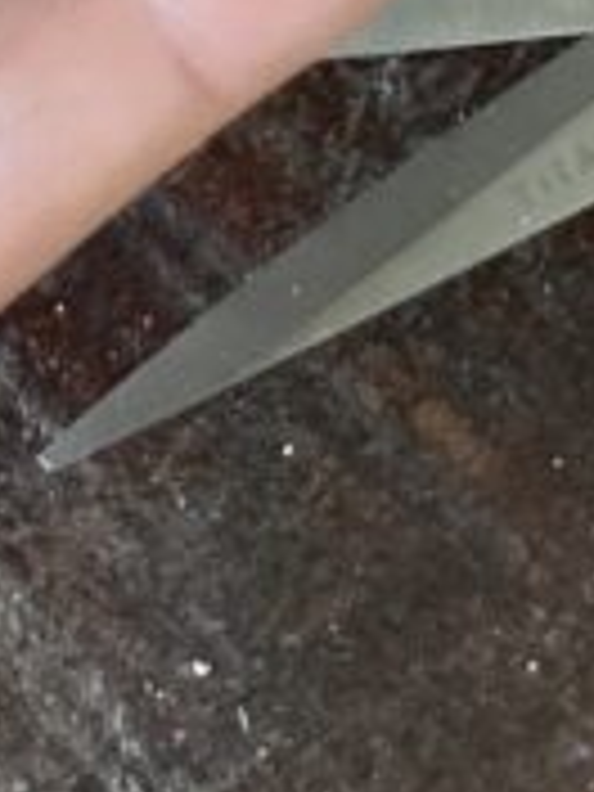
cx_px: 184
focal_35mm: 163
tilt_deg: -63.0
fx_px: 3729
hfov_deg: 9.1
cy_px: -554
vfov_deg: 11.4
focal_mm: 3.99
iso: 640
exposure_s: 1/30
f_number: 1.8
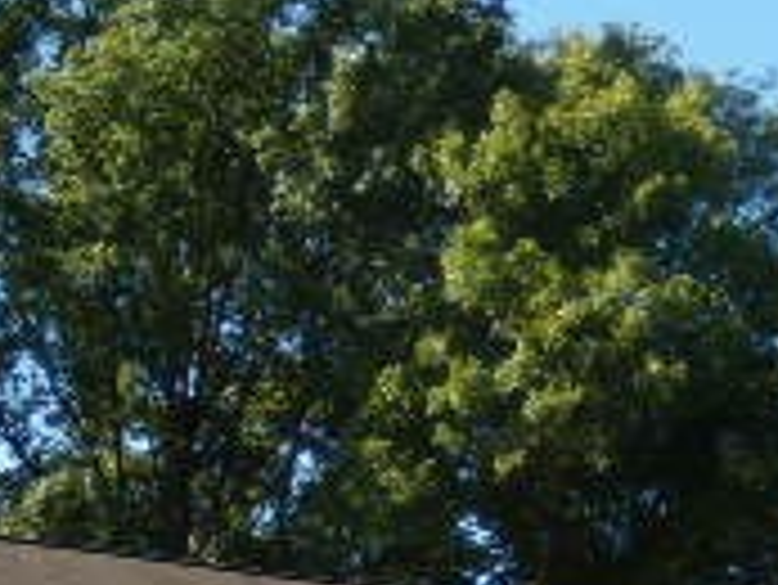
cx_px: 333
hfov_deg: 14.8
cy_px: 778
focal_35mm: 133
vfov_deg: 10.9
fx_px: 2991
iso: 80
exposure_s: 1/400
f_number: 3.6
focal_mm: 6.4
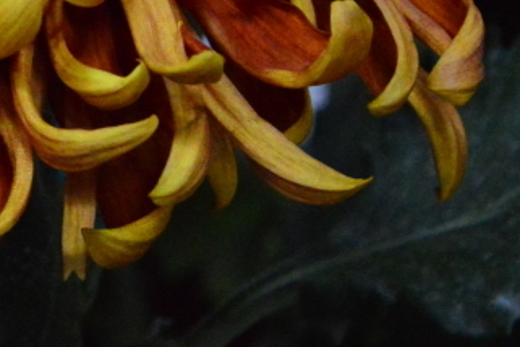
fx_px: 7597
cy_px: -92
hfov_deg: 3.9
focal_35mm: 526
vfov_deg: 2.6
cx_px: -91
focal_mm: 110
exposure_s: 1/13
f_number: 13
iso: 6400
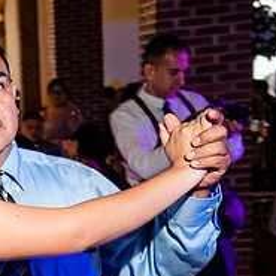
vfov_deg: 17.1
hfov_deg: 15.9
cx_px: -130
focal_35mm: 101
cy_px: 217
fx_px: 911
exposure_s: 1/60
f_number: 7.1
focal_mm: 38
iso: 2000
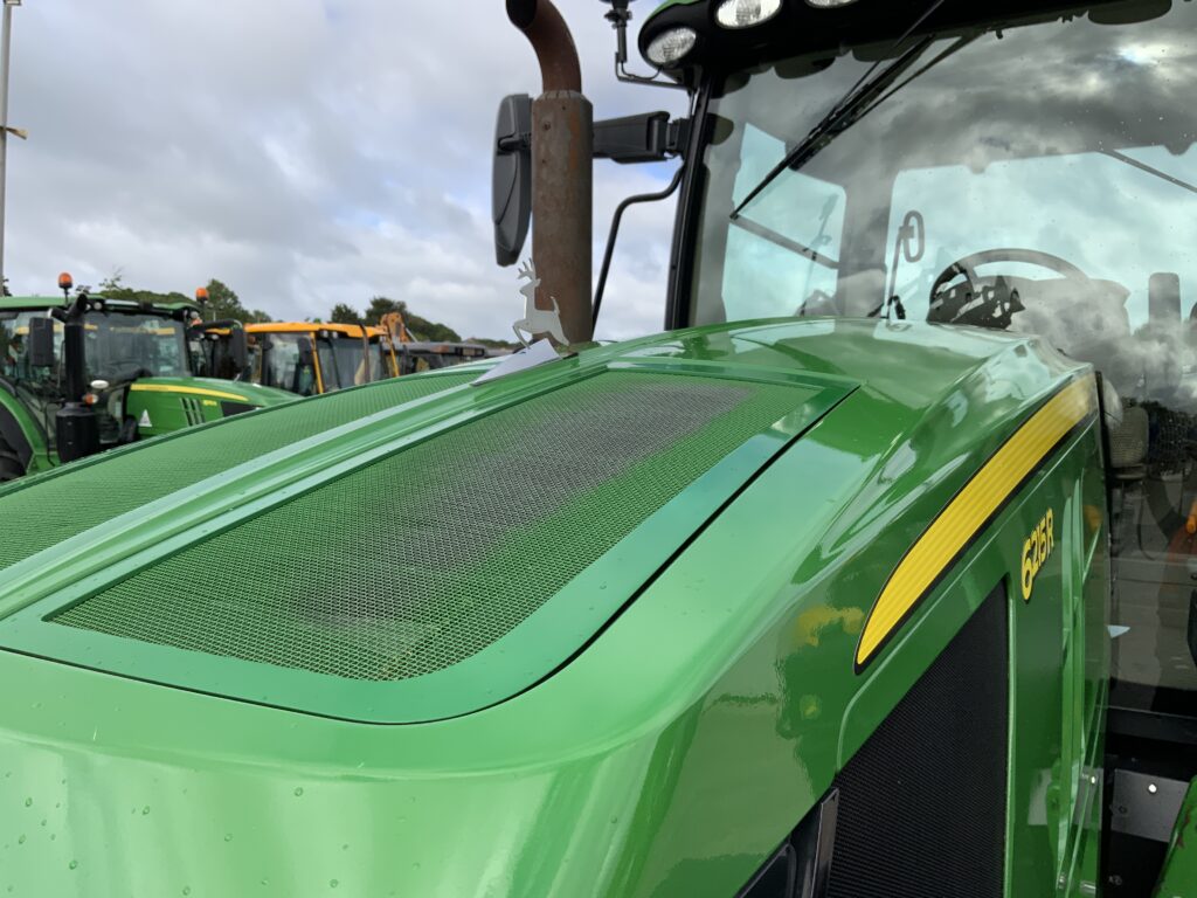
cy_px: 449
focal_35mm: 29
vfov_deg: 48.2
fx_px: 1003
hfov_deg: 61.7
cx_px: 598
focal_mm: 3
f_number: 1.8
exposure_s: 1/1221
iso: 16
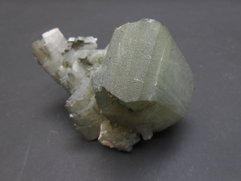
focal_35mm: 26
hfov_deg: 67.3
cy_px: 90
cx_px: 120
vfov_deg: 53.1
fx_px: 181
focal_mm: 4.6
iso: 80
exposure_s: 1/30
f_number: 3.5
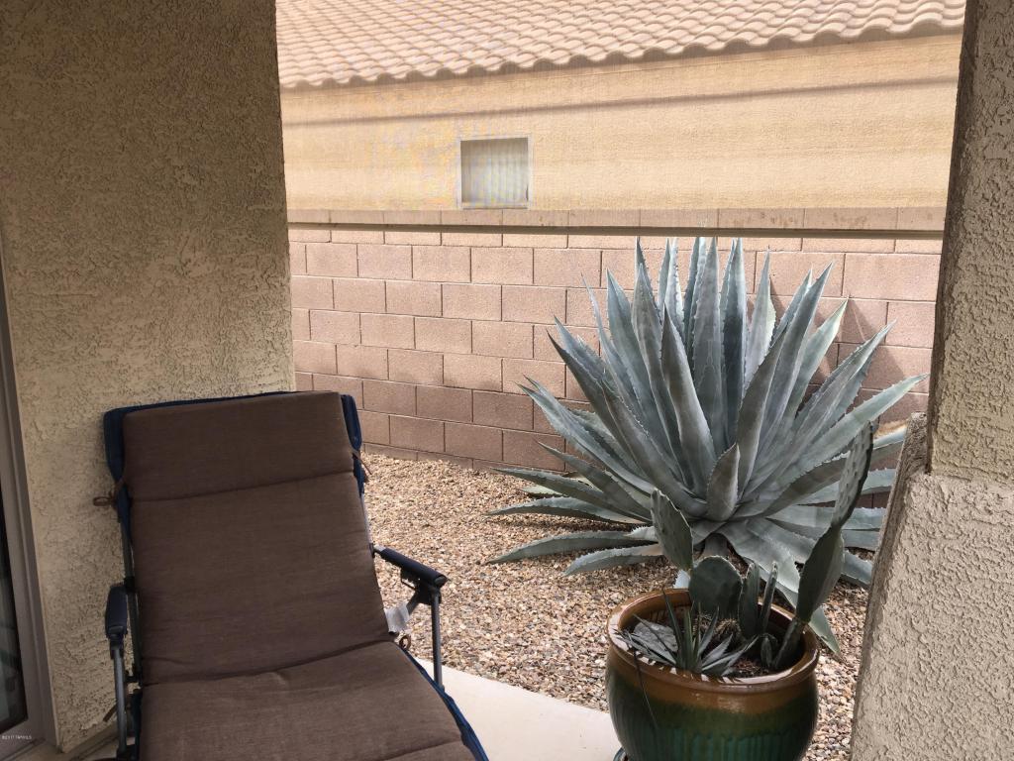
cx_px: 507
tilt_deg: -12.2
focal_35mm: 29
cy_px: 380
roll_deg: +1.0
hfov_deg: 61.7
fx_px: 849
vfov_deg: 48.2
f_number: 2.2
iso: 25
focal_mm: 4.15
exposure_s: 1/311
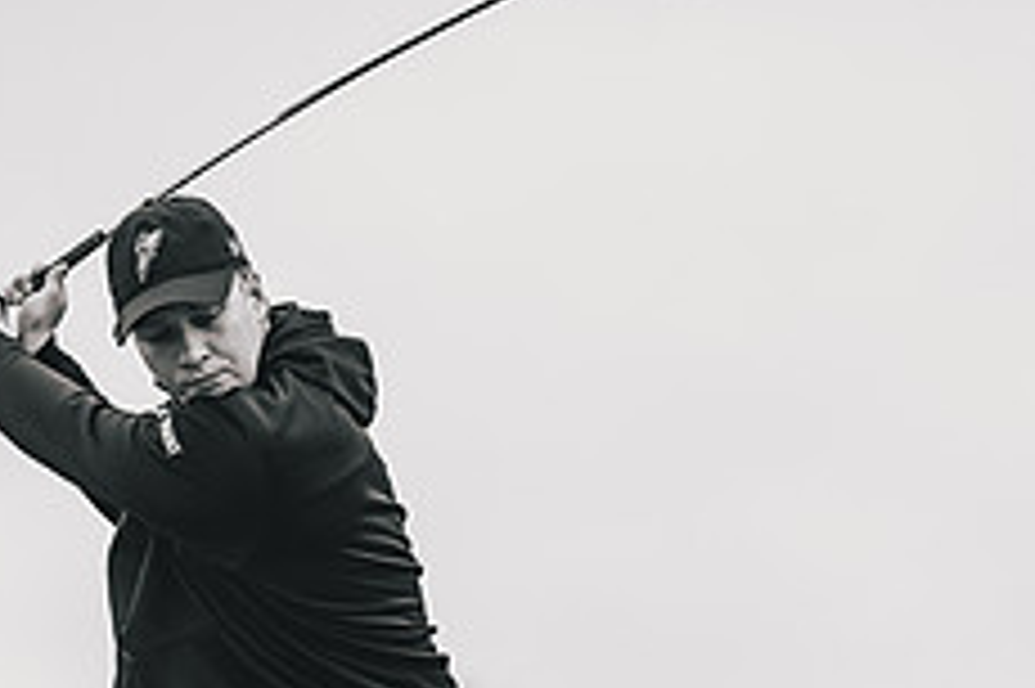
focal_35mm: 178
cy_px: 699
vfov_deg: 7.7
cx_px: 662
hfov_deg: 11.5
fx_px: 5114
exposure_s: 1/5000
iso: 640
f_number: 2.8
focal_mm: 68
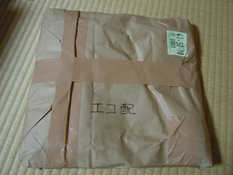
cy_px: 88
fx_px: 202
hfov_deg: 60.0
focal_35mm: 30
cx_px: 116
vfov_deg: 46.8
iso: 400
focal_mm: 5.4
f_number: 3.5
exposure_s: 1/13
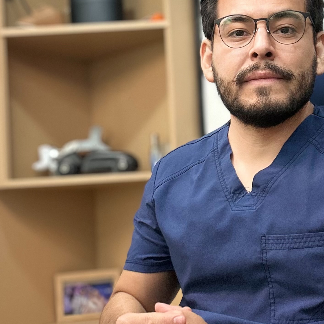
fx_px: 614
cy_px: 176
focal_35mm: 58
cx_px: 218
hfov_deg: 29.3
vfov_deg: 29.5
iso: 250
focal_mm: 2.69
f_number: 1.9
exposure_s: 1/60
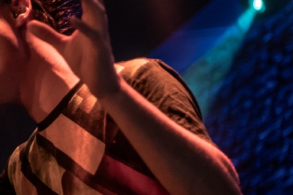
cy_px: 90
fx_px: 1424
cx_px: 75
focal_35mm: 175
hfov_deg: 11.7
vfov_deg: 7.8
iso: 3200
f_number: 2.8
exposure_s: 1/100
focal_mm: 62
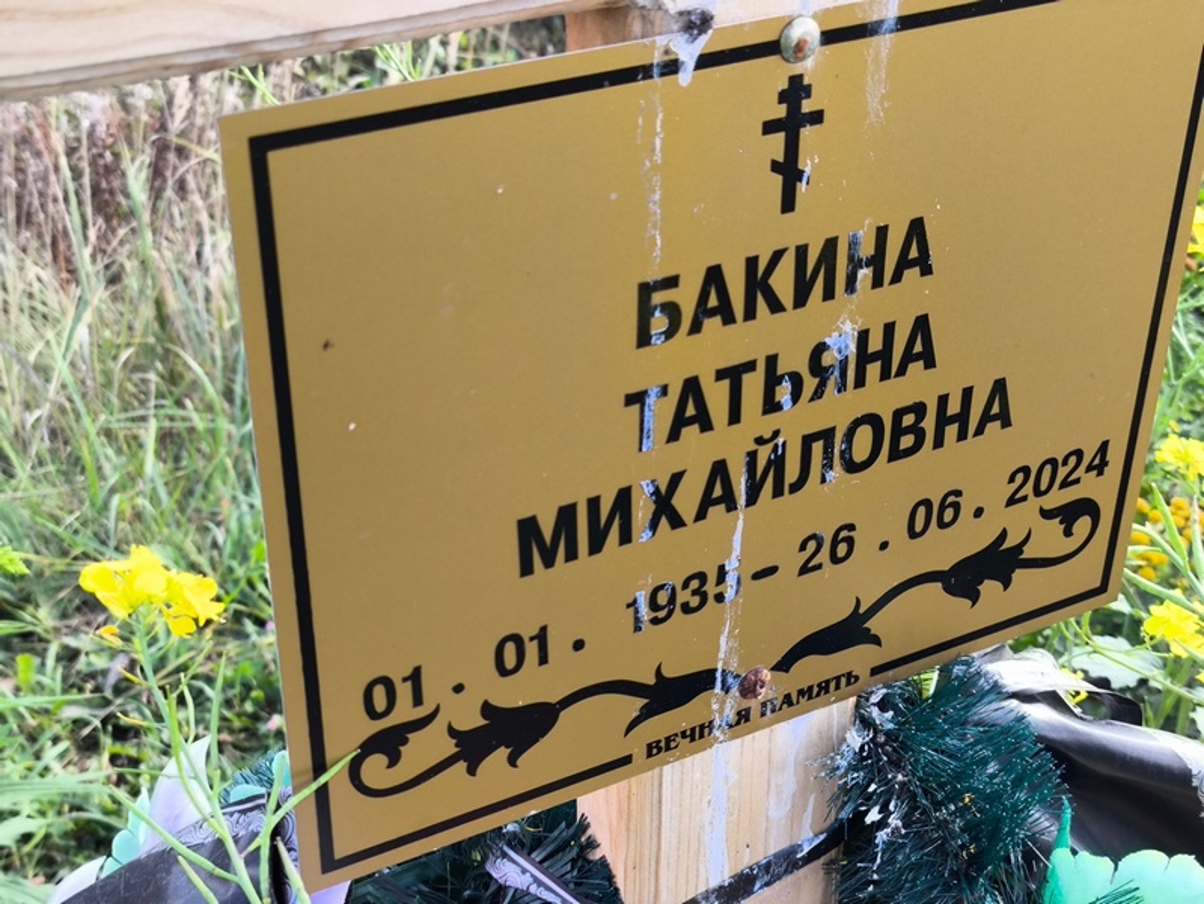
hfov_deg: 38.2
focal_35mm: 50
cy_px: 452
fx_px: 1740
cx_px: 602
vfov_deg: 29.1
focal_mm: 4.71
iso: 50
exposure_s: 1/137
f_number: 1.7
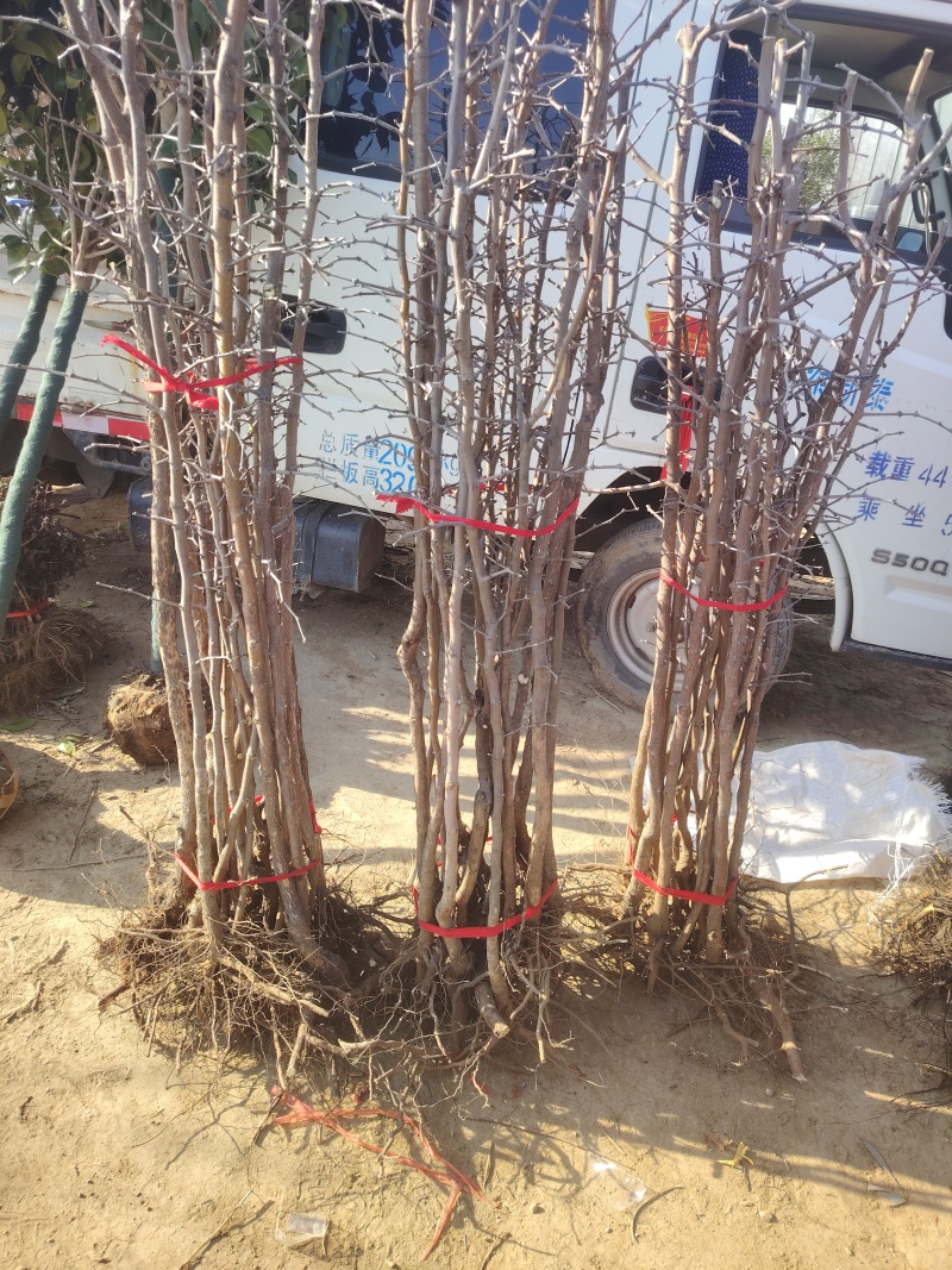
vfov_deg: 71.6
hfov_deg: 56.8
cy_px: 635
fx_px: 880
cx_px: 476
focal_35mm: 24
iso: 100
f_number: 1.75
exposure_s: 1/180
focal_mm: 5.25
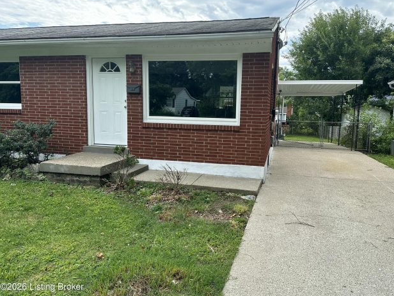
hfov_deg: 67.2
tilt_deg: -6.3
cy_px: 141
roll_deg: -0.9
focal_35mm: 26
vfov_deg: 53.0
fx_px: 296
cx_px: 213
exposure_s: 1/1433
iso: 80
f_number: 1.78
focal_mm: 6.86
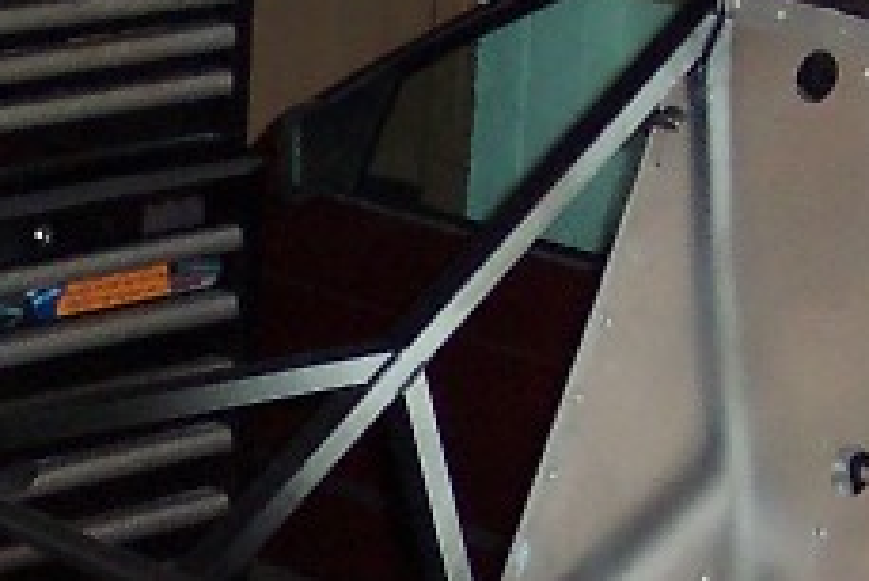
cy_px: 892
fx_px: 4323
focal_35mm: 179
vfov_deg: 7.5
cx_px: 273
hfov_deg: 11.5
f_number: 2.8
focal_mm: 8
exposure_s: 1/30
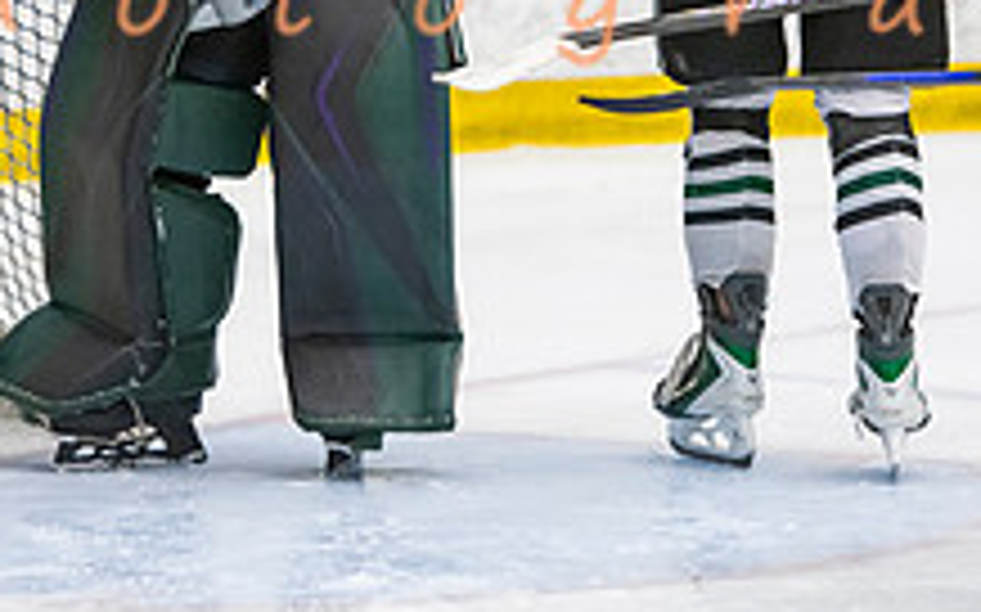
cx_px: 292
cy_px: -196
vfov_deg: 3.4
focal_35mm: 383
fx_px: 10234
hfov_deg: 5.5
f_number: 3.2
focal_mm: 135
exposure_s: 1/640
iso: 2000
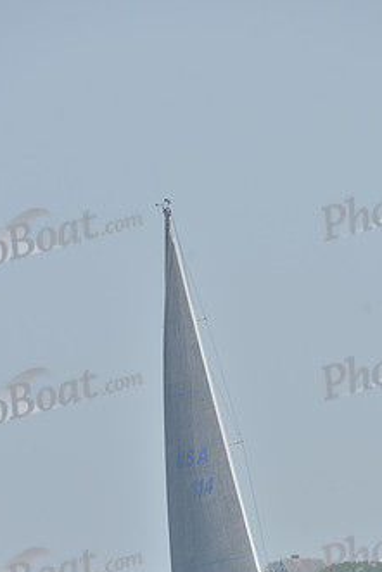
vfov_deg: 4.5
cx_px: 232
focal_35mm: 455
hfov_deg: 3.0
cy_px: 470
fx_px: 7234
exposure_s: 1/1000
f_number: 8
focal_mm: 260
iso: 280
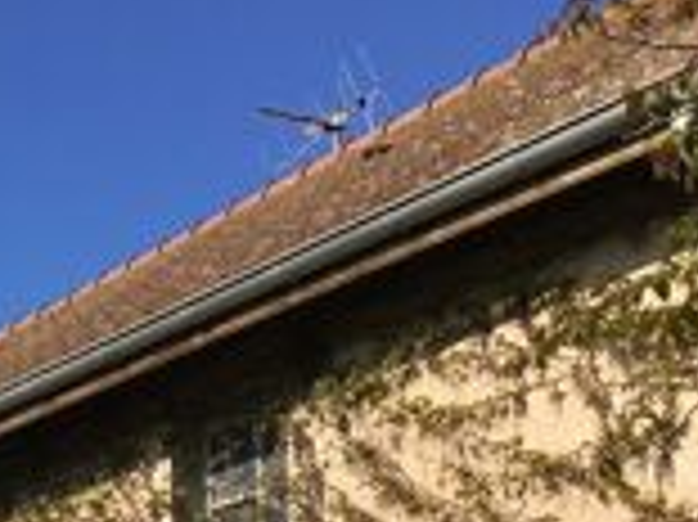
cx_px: -333
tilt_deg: +9.2
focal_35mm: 90
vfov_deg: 15.2
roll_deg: -2.5
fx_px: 1813
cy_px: 774
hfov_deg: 19.2
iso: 25
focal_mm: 4.15
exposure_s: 1/1876
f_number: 2.2
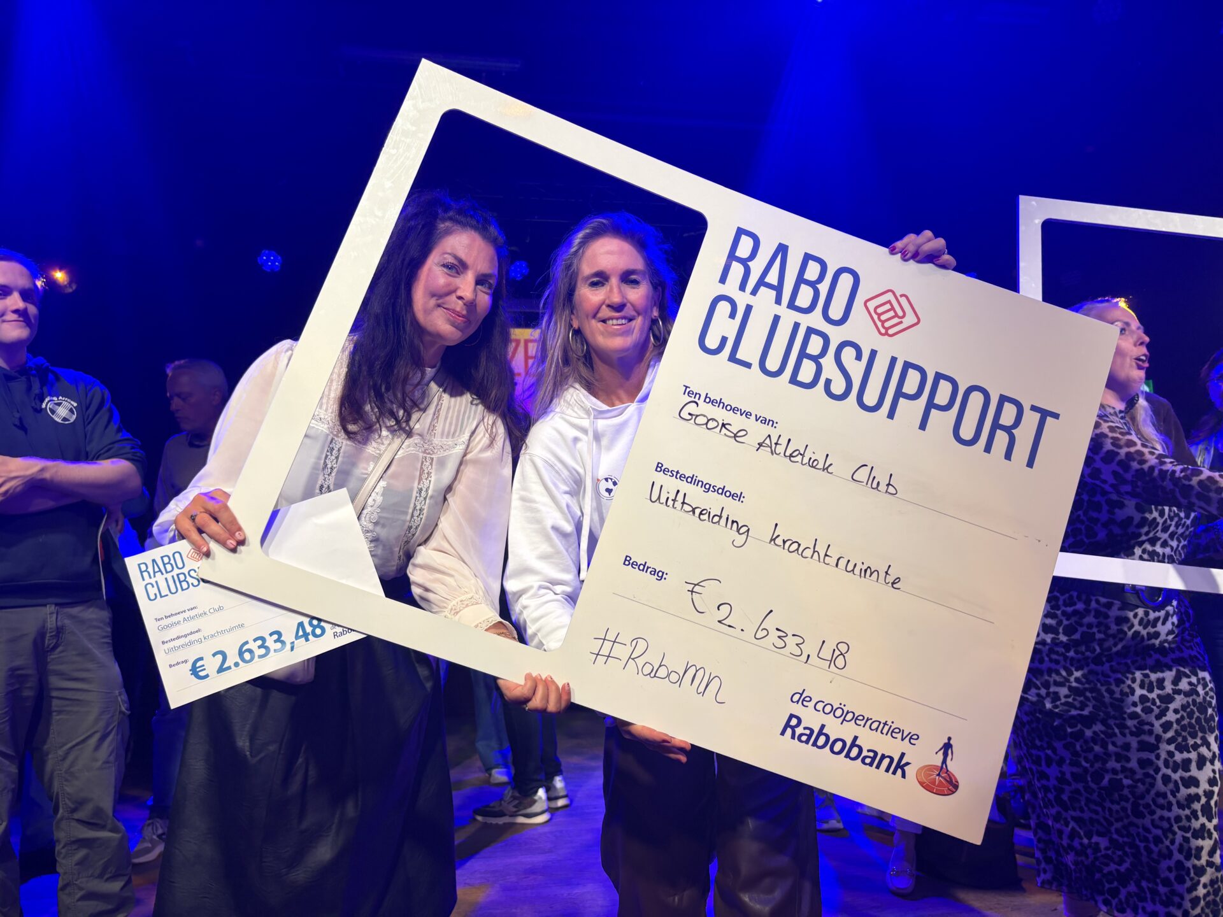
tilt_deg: +5.6
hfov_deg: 67.3
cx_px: 612
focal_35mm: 26
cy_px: 458
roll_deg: +1.7
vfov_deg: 53.1
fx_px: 919
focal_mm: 5.96
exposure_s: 1/100
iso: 64
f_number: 1.6
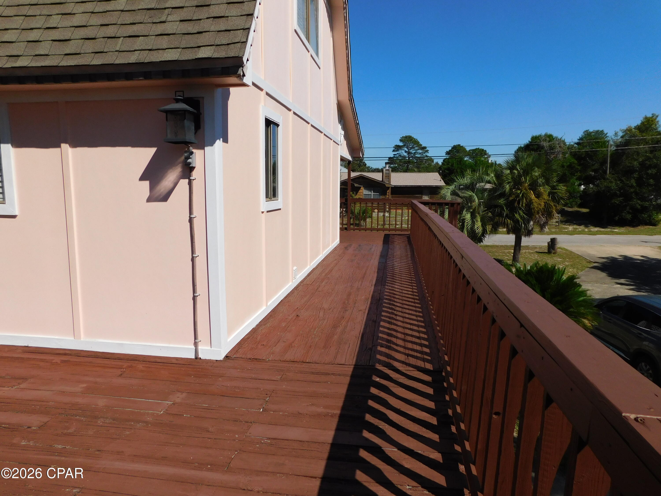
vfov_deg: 58.9
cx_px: 330
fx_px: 439
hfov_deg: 73.9
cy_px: 248
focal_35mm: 23
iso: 125
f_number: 6
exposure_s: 1/800
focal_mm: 4
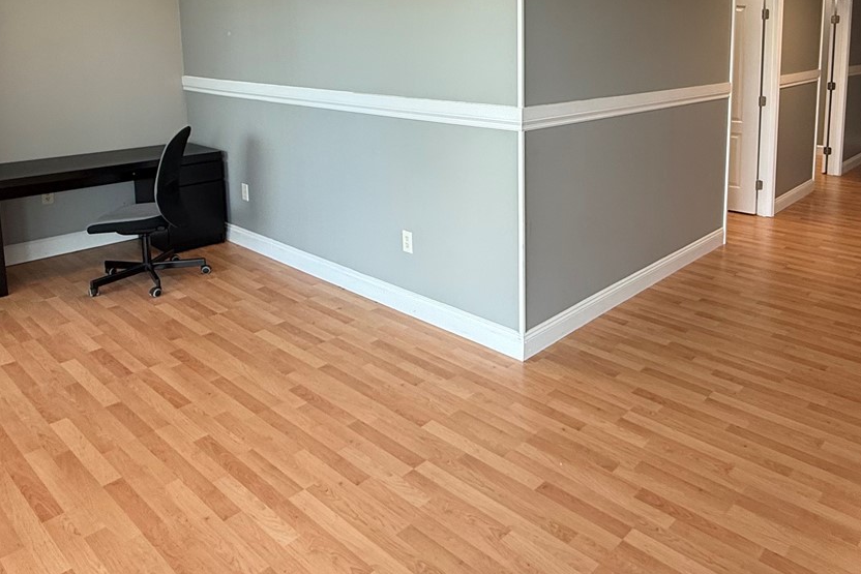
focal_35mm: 28
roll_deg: -0.2
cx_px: 545
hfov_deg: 64.4
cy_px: 120
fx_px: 670
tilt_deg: -6.2
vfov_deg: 44.3
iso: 80
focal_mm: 2.22
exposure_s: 1/99
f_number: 2.2
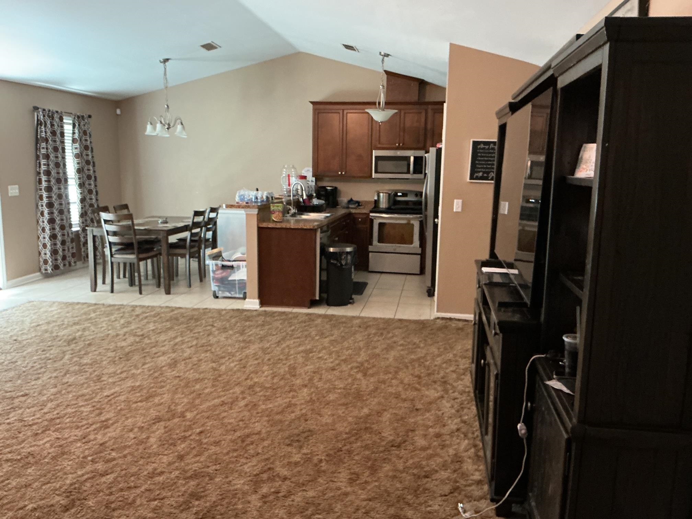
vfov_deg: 48.2
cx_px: 346
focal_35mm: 29
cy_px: 260
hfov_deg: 61.7
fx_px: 580
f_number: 1.8
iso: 320
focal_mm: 3
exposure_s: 1/30
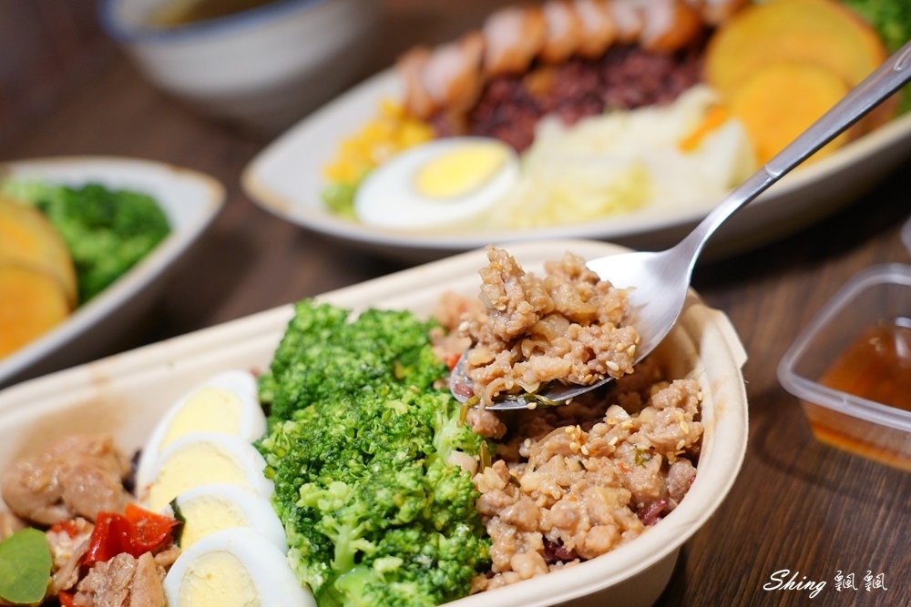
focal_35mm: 55
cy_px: 304
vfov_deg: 24.6
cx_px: 456
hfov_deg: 36.2
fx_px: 1392
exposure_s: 1/60
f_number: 4.5
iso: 1000
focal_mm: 55
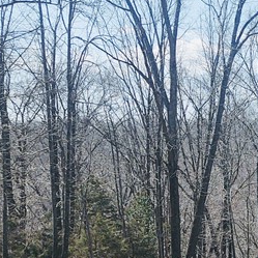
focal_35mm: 98
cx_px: 467
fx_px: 826
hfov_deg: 15.3
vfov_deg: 17.5
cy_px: 222
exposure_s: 1/3733
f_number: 1.7
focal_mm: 4.75
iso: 100
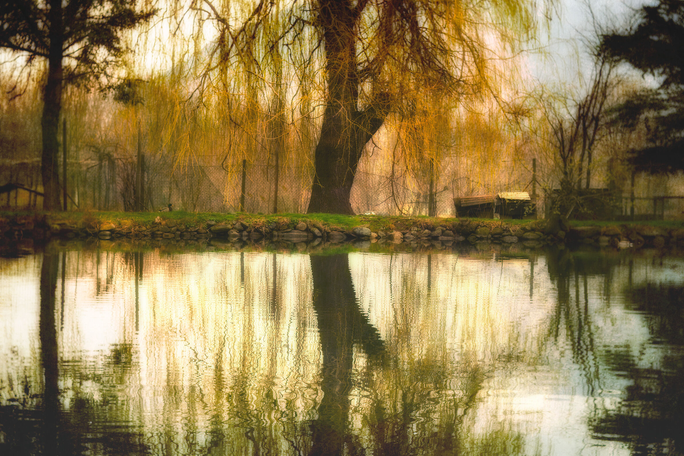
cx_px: 342
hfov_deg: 24.5
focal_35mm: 83
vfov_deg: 16.5
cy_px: 228
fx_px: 1577
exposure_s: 1/160
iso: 500
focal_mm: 55
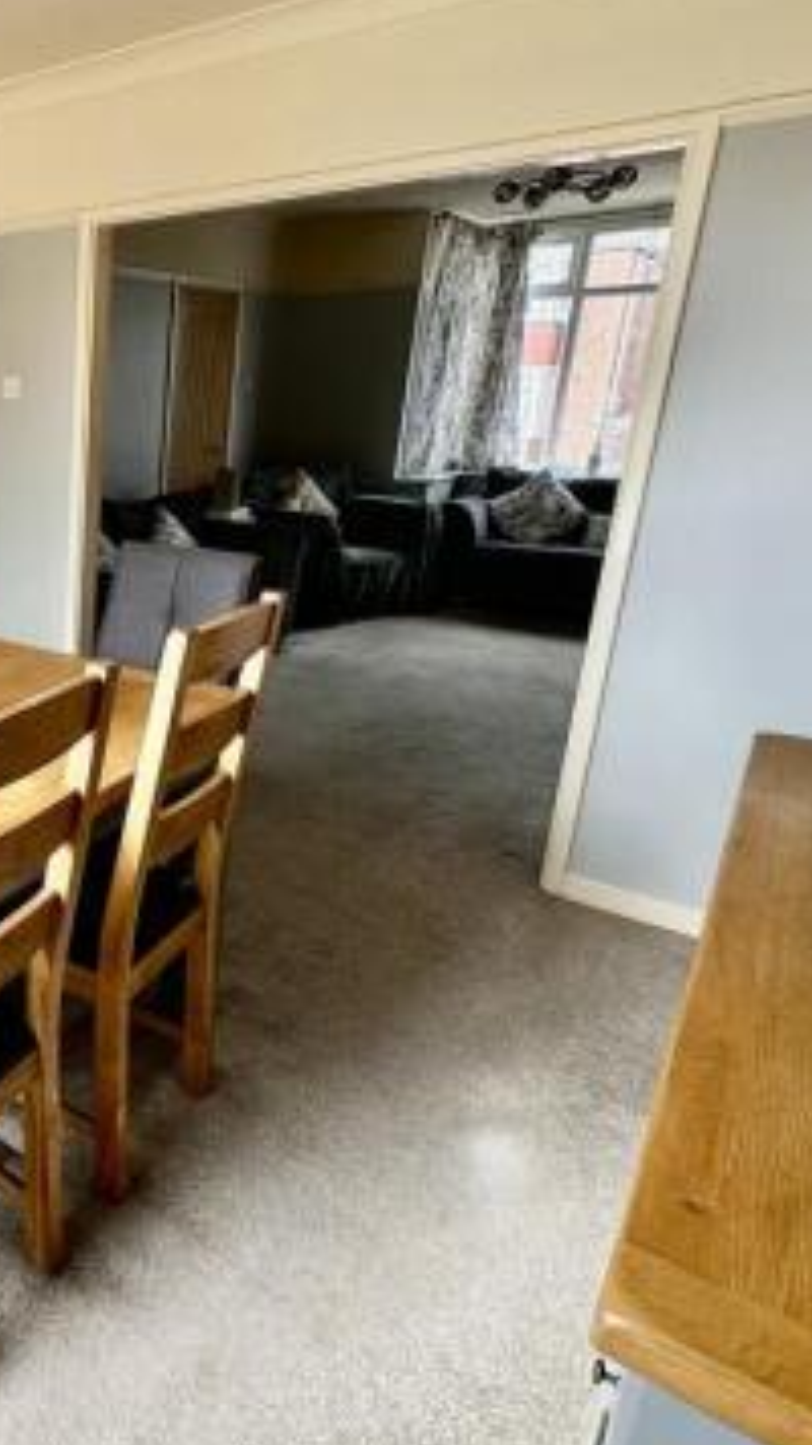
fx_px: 958
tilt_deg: -16.1
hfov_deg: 37.3
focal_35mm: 25
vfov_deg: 74.0
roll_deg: +1.0
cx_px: -112
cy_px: 668
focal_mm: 2.22
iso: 40
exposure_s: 1/99
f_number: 2.2
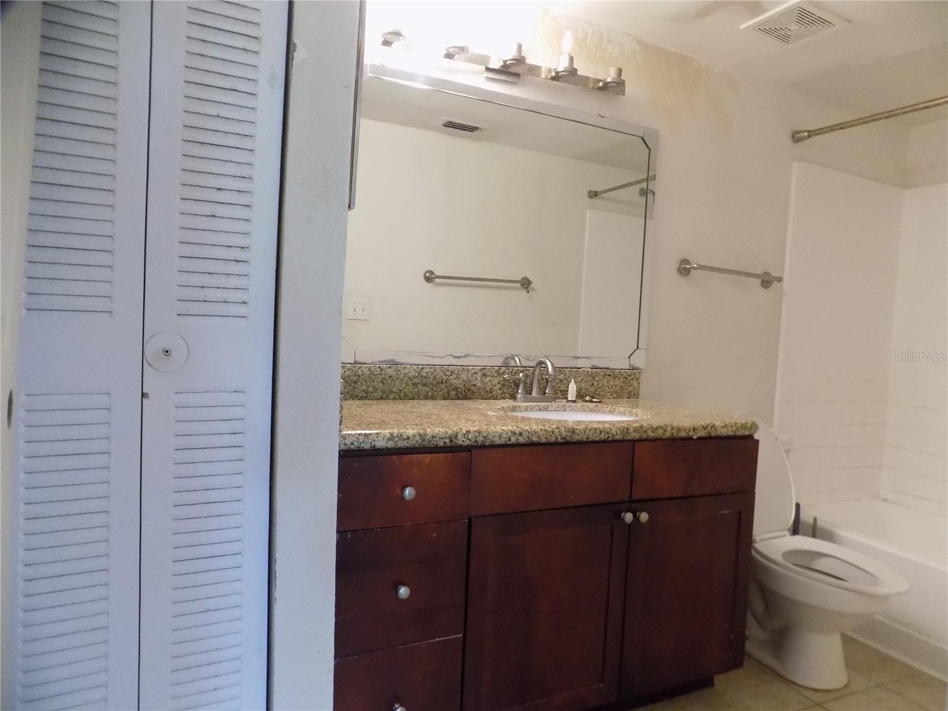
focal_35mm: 23
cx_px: 474
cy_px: 356
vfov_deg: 58.9
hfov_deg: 73.9
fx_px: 630
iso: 400
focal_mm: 4
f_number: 3.1
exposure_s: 1/10
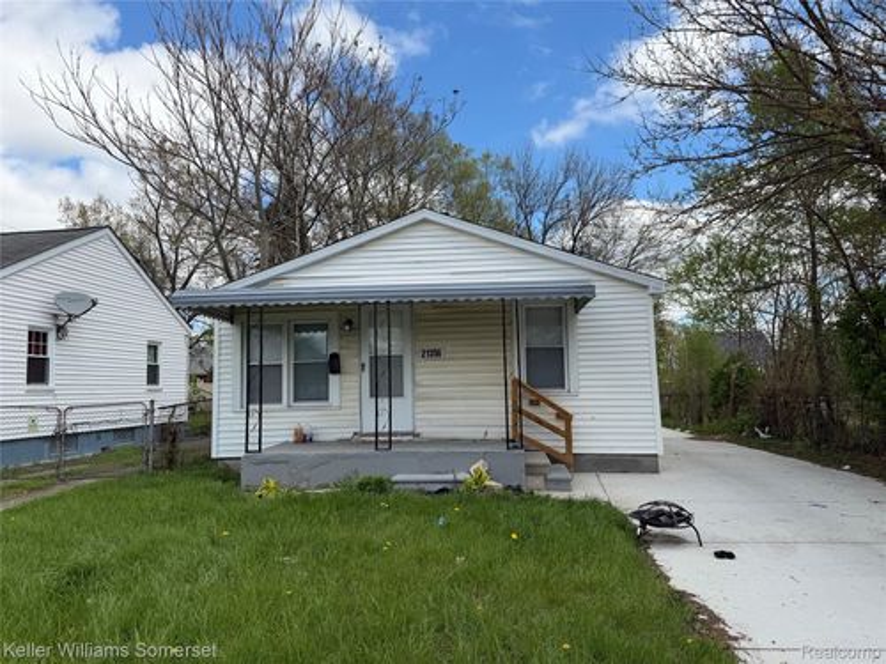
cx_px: 443
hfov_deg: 71.6
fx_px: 614
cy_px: 332
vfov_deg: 56.8
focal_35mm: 24
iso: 80
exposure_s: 1/4167
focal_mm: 6.76
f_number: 1.78
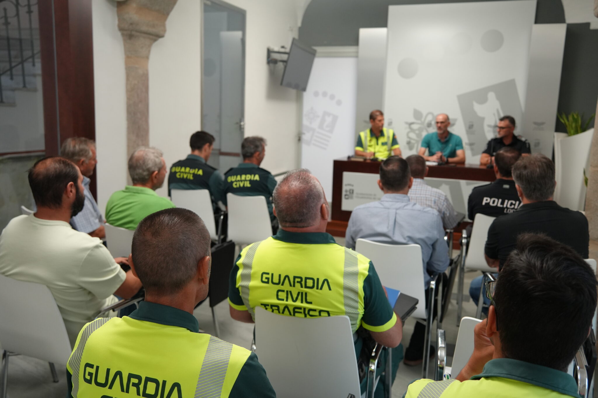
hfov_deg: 61.9
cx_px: 299
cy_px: 199
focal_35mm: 30
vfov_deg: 43.6
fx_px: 498
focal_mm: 30
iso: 1600
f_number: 4.5
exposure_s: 1/160
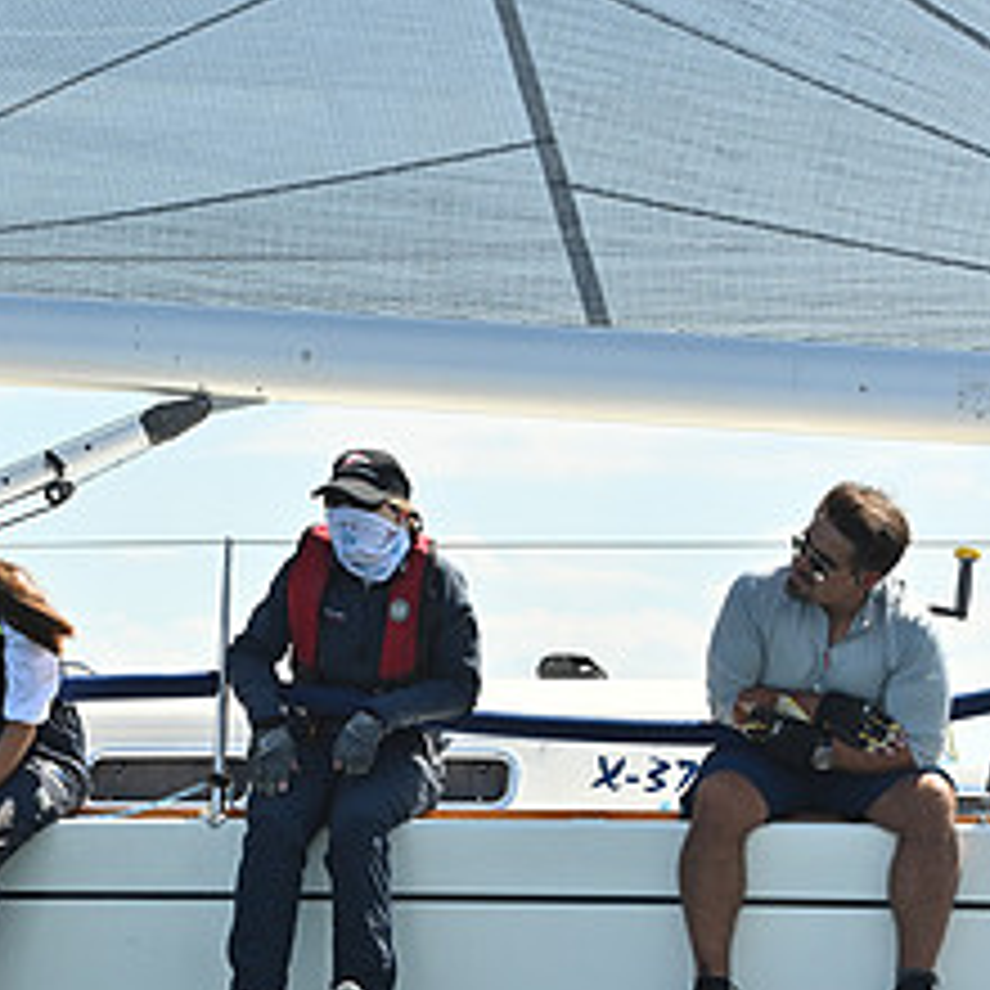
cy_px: 758
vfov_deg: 11.1
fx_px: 5080
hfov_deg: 11.0
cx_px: -81
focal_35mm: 157
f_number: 5
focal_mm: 70
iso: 250
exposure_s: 1/1250
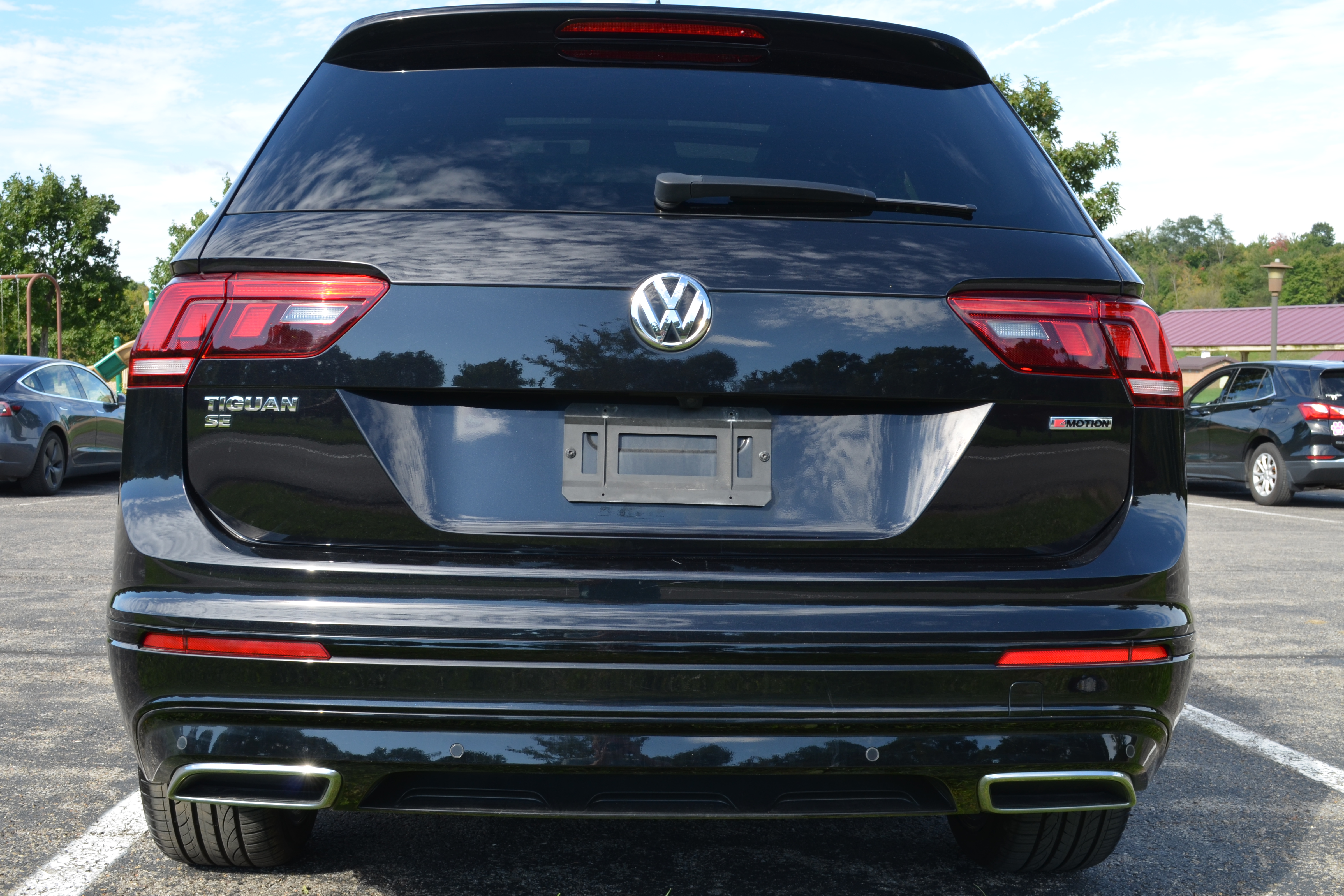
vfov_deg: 33.4
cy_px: 440
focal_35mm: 40
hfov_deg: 48.5
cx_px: 660
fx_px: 1493
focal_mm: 26
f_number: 10
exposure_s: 1/80
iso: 200
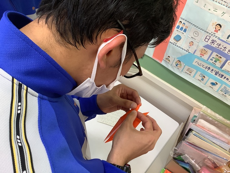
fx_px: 206
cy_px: 86
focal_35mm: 31
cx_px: 115
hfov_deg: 58.4
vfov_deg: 45.4
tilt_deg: -47.3
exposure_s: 1/100
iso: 80
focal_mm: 3.3
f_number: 2.4
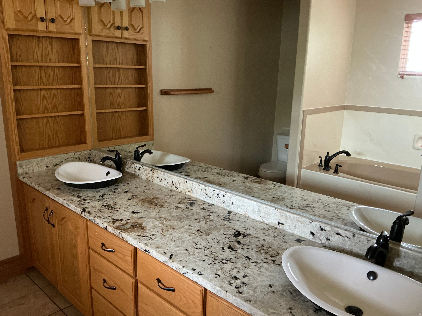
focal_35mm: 28
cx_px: 211
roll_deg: -1.3
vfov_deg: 49.7
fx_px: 341
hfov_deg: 63.4
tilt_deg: -13.7
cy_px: 158
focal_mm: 3
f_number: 1.8
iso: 250
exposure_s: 1/40
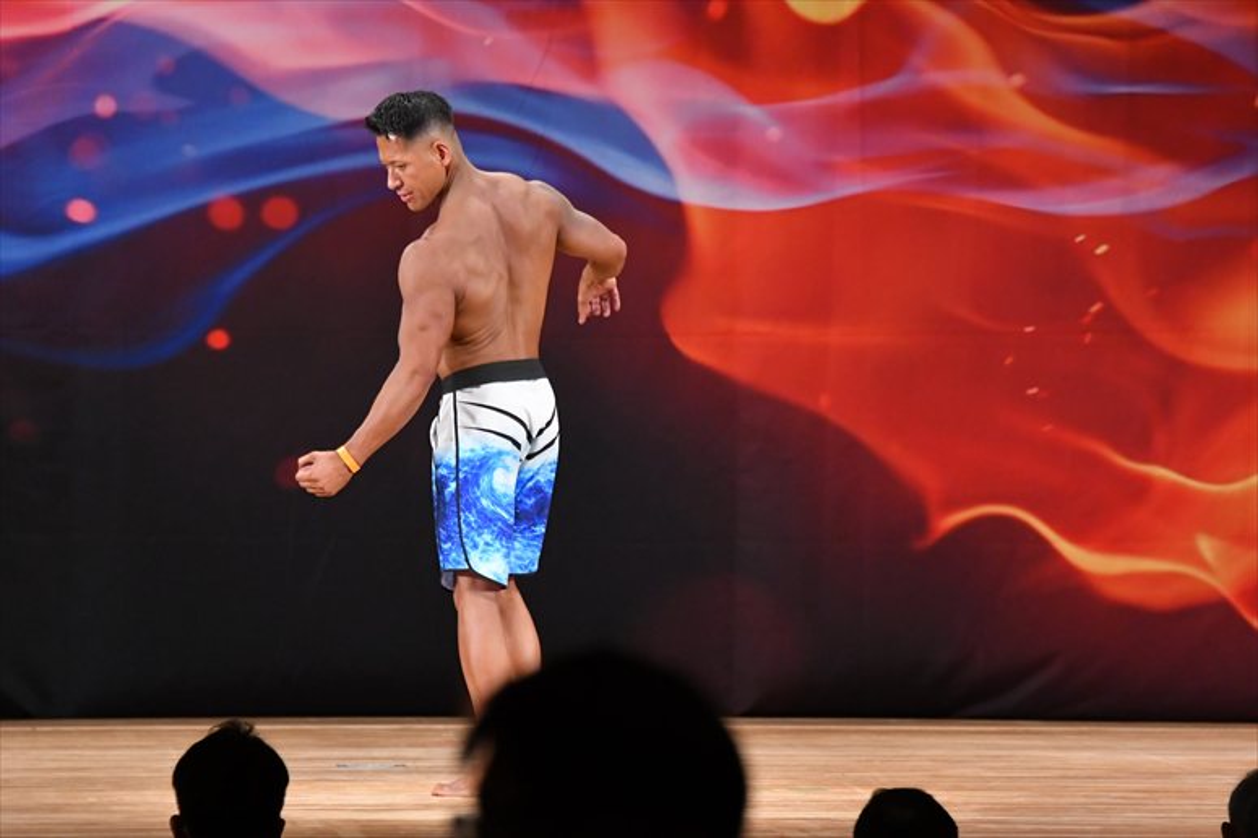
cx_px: 629
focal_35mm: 240
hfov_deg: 8.6
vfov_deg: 5.7
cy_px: 419
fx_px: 8383
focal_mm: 160
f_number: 5.6
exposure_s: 1/400
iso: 3600
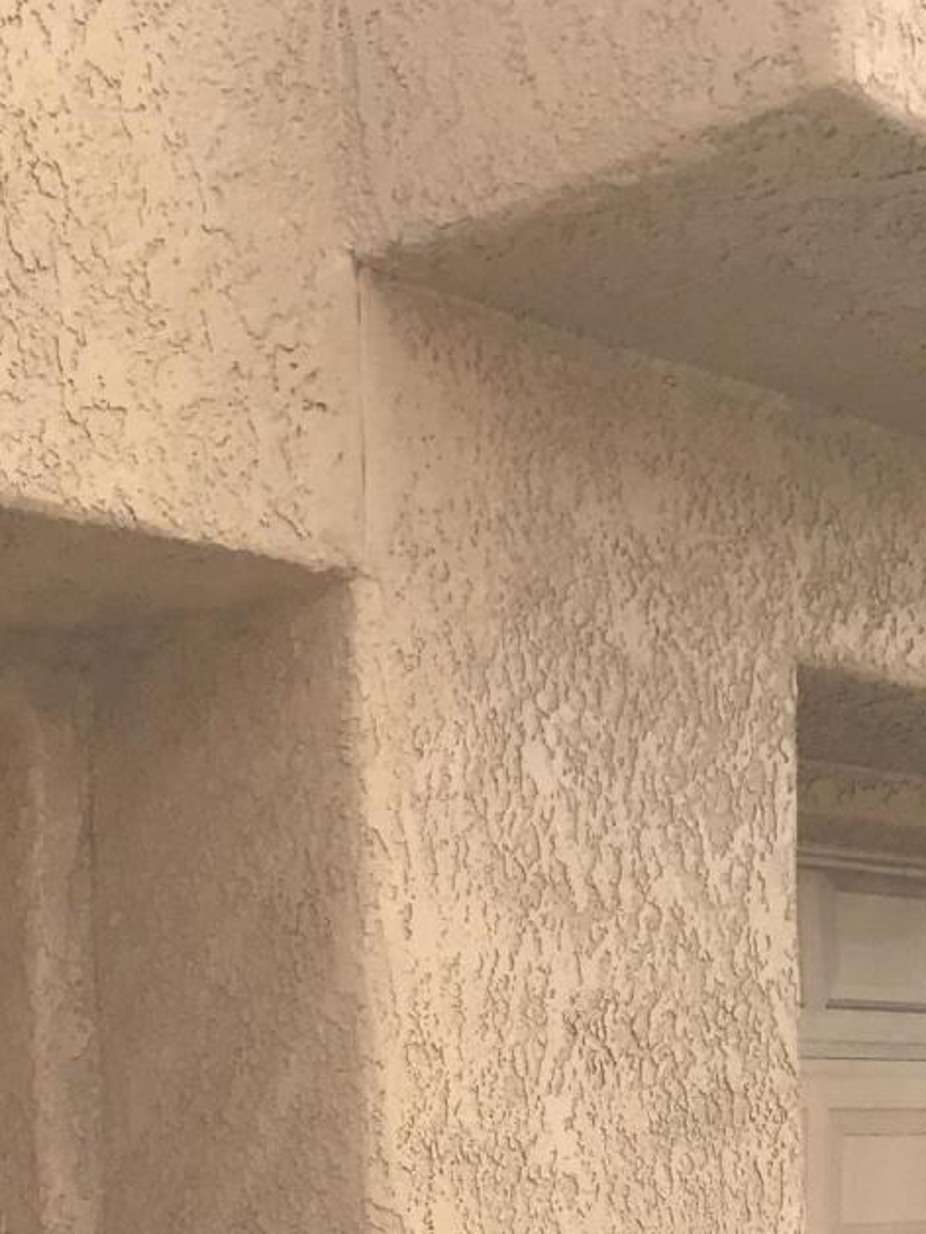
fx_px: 3173
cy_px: 1893
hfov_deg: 16.5
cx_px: 243
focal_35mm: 89
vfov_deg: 19.1
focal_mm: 3.99
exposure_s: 1/704
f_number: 1.8
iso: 20
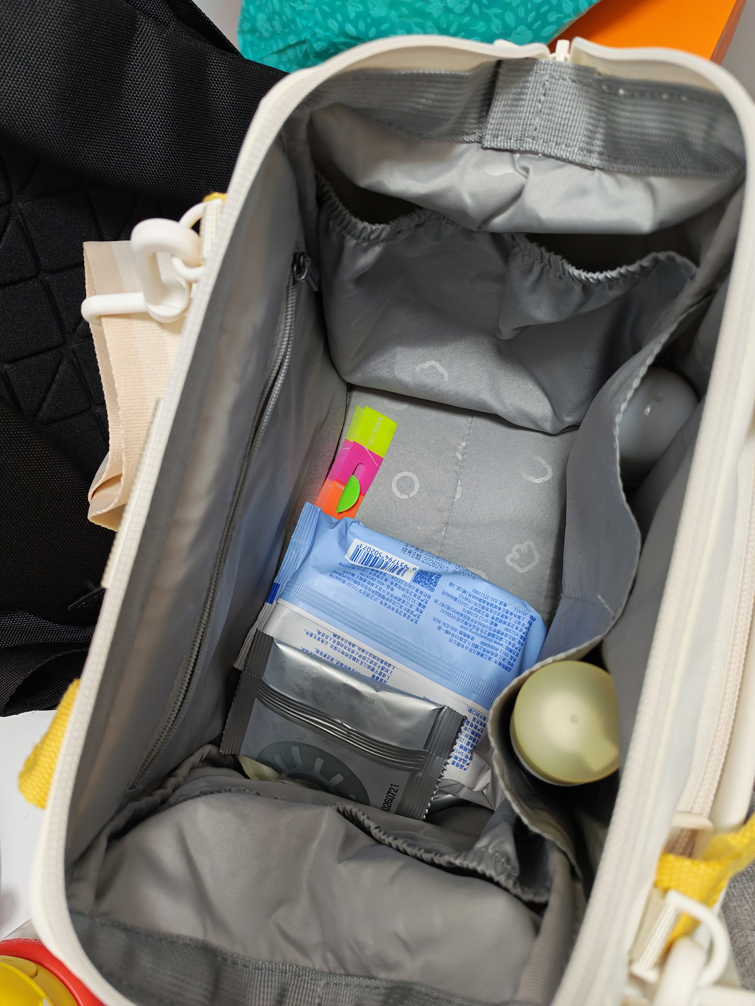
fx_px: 785
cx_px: 378
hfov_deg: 51.4
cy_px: 503
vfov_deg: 65.3
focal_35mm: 27
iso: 800
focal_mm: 6.12
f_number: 1.9
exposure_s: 1/50
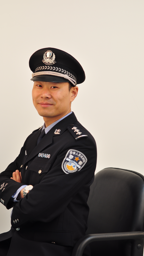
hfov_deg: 15.3
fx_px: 536
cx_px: 59
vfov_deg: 26.8
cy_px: 128
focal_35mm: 79
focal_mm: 50
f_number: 4
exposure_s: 1/40
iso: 200
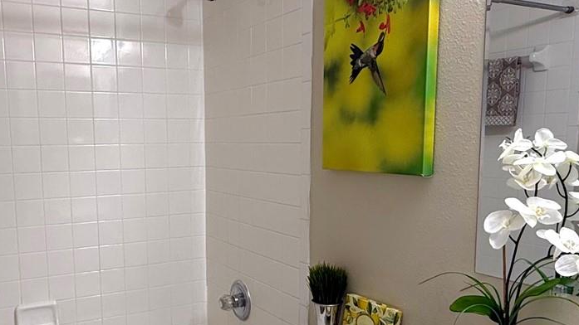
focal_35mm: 35
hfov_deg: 56.2
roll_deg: +0.4
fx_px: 537
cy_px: 217
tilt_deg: -7.4
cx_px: 230
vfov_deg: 33.4
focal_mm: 2.22
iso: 125
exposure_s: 1/120
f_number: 2.2
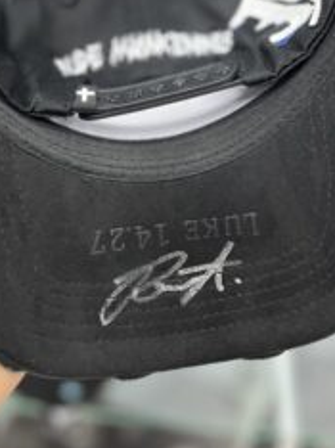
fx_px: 672
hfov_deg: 28.0
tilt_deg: -33.0
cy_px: 85
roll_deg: -1.4
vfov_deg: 35.6
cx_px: 170
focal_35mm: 52
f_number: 1.6
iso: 500
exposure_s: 1/40
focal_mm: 5.1
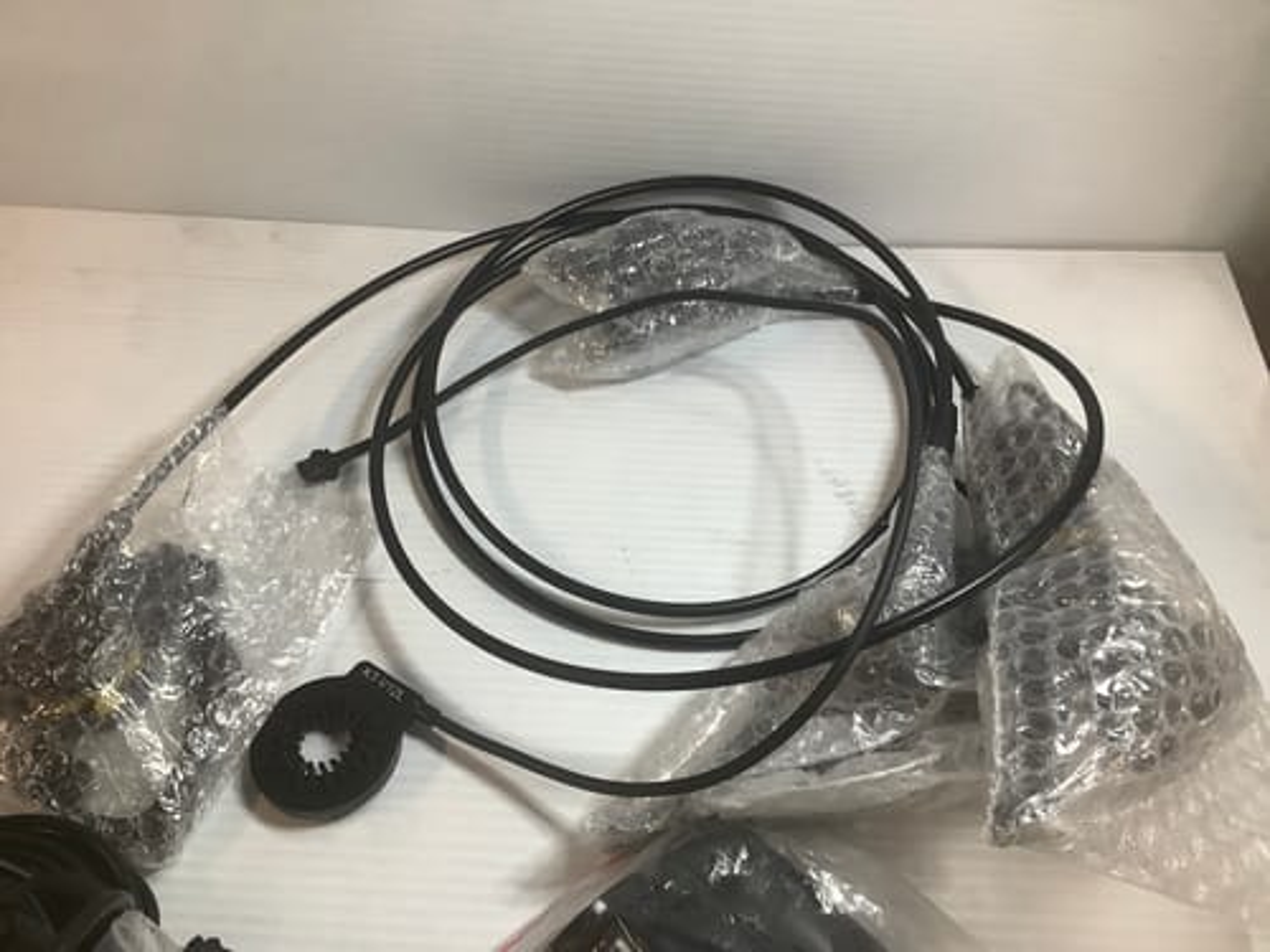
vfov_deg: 45.4
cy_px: 476
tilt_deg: -52.2
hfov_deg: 58.4
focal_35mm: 31
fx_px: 1137
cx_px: 635
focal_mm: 3.3
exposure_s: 1/50
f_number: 2.4
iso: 100
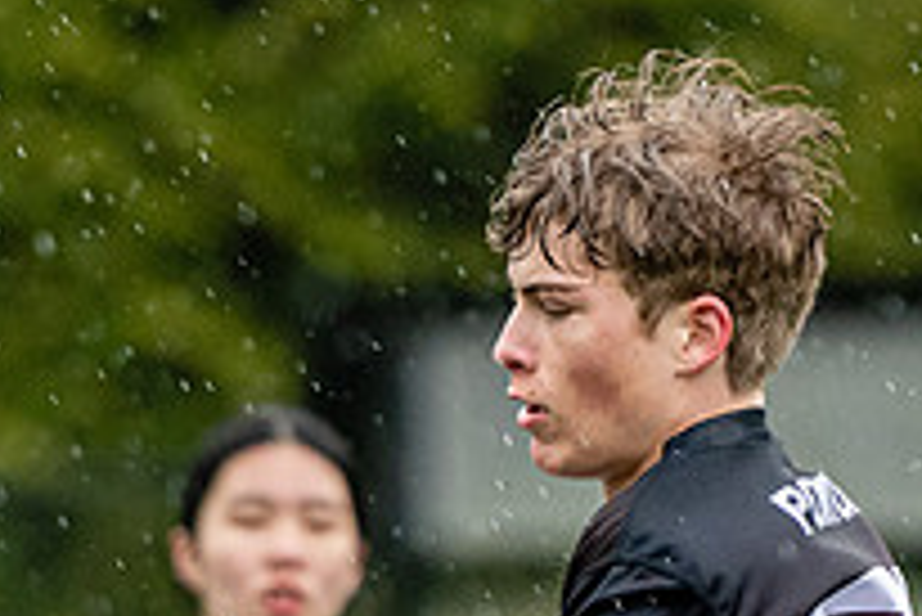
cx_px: 711
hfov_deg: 1.9
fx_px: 28063
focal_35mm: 1095
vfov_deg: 1.3
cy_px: 843
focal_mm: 200
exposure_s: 1/1000
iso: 1100
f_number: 3.2
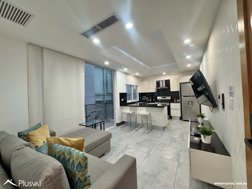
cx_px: 126
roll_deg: +1.7
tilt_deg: -0.5
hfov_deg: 102.1
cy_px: 94
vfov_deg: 85.7
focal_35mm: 14
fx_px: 102
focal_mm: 2.22
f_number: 2.2
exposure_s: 1/60
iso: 160
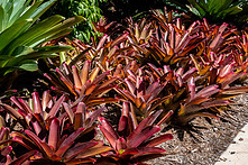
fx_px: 434
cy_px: 69
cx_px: -2
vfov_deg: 21.5
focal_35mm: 63
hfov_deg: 29.7
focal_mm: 24
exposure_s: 1/160
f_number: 9
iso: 100
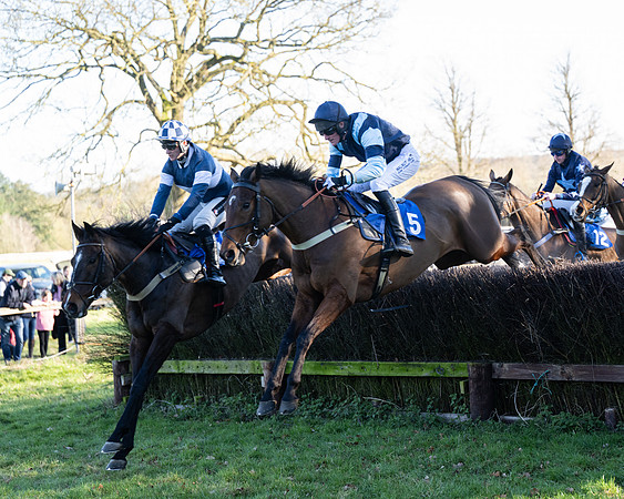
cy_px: 245
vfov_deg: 18.8
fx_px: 1508
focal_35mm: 82
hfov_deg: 23.3
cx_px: 376
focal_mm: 70
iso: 800
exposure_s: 1/1250
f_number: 2.8
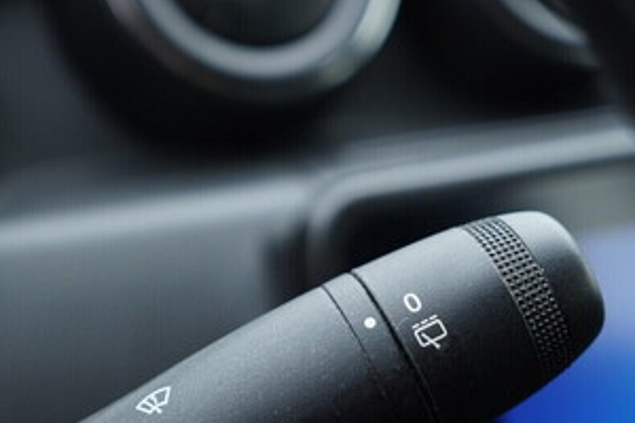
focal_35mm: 66
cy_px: 352
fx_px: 1164
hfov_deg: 30.3
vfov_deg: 20.3
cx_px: 205
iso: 200
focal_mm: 24
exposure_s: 1/40
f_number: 2.8
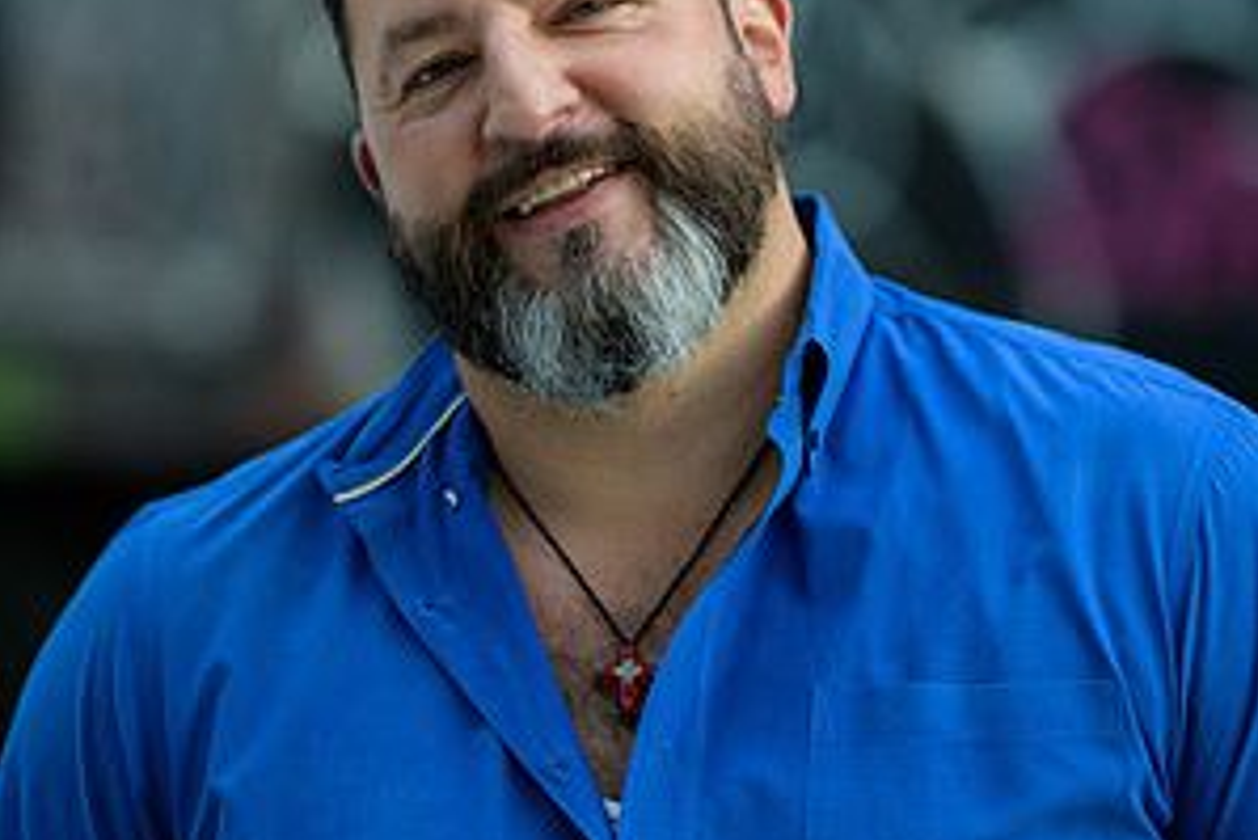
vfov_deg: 6.7
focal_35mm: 204
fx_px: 7132
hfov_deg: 10.1
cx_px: 629
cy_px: 329
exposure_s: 1/250
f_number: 2
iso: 200
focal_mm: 135
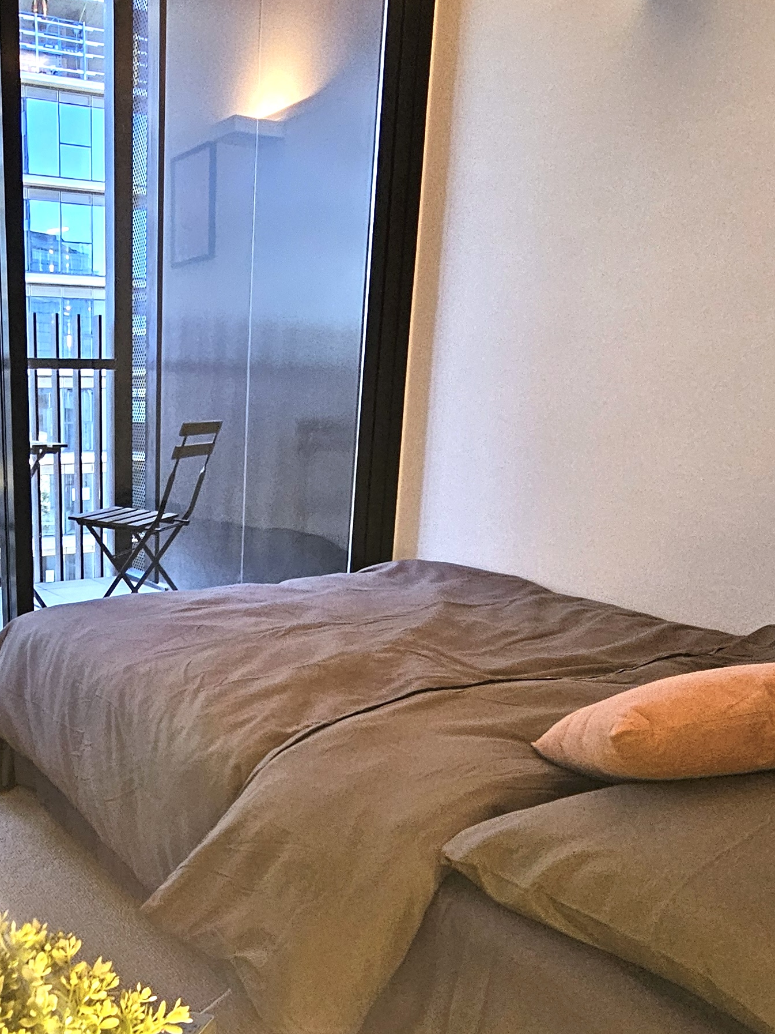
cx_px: 137
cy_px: 669
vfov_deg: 60.5
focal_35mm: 29
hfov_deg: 45.4
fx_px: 866
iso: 400
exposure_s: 1/33.3
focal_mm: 2.2
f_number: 2.2
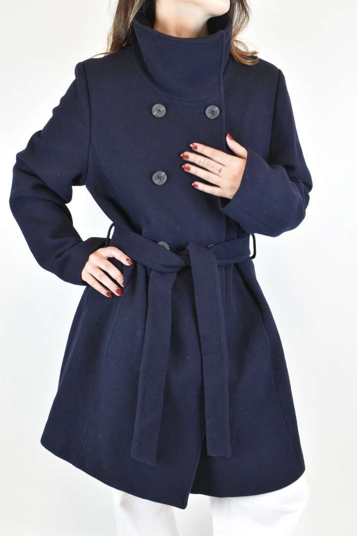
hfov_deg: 35.5
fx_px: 558
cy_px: 268
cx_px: 178
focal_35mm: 38
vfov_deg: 51.3
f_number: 13
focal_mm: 25
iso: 1600
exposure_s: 1/20
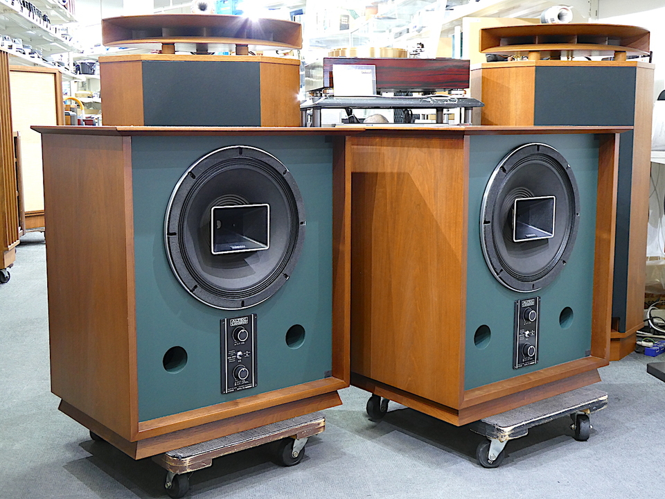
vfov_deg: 32.9
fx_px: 845
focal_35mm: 44
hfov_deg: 42.9
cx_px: 332
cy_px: 250
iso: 200
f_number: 3.9
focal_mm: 7.8
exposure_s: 1/2
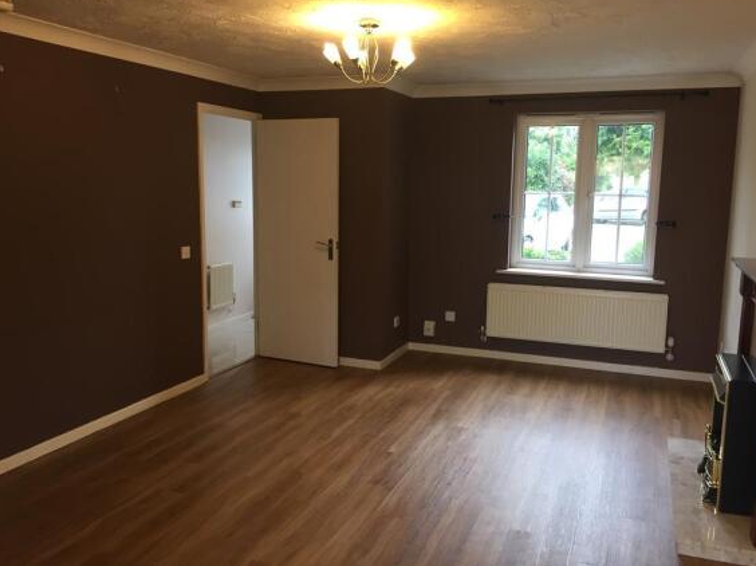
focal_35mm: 30
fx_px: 655
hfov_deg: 60.0
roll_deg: -1.7
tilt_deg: -9.8
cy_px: 276
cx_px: 387
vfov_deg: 46.7
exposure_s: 1/33
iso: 40
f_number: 2.2
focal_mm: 4.15
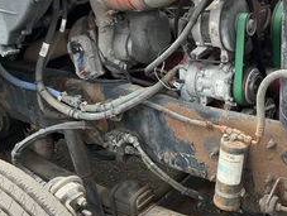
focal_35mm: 51
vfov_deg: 28.6
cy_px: 119
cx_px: 158
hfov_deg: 37.4
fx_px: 424
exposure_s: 1/238
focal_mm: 3
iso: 25
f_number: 1.8
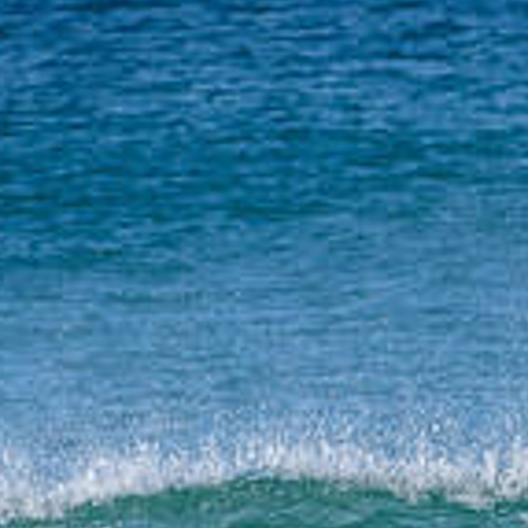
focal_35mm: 1725
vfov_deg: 1.0
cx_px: 572
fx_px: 29768
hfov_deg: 1.0
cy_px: 711
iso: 200
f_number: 5.6
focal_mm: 500
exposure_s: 1/2000
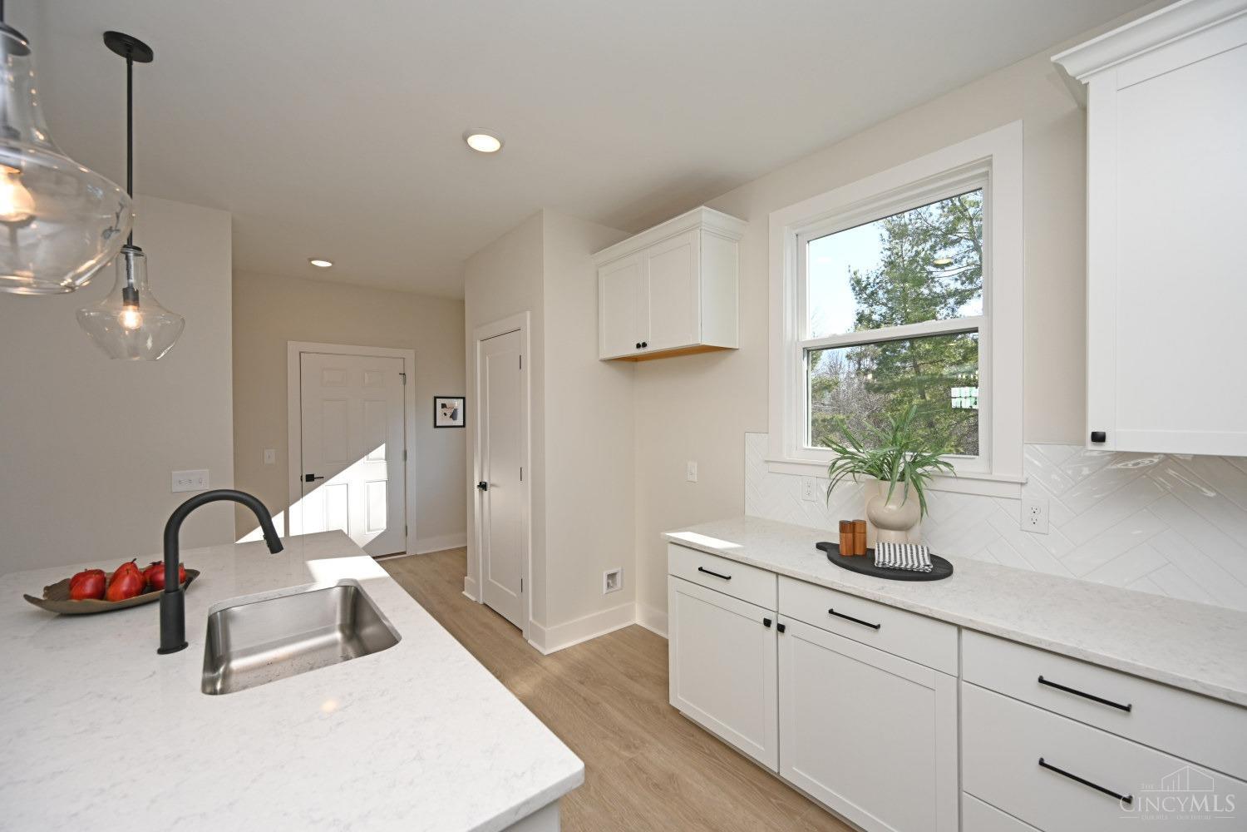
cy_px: 416
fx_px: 485
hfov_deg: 104.3
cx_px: 624
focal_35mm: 14
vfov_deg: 81.2
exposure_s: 1/125
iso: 125
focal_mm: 14
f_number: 5.6
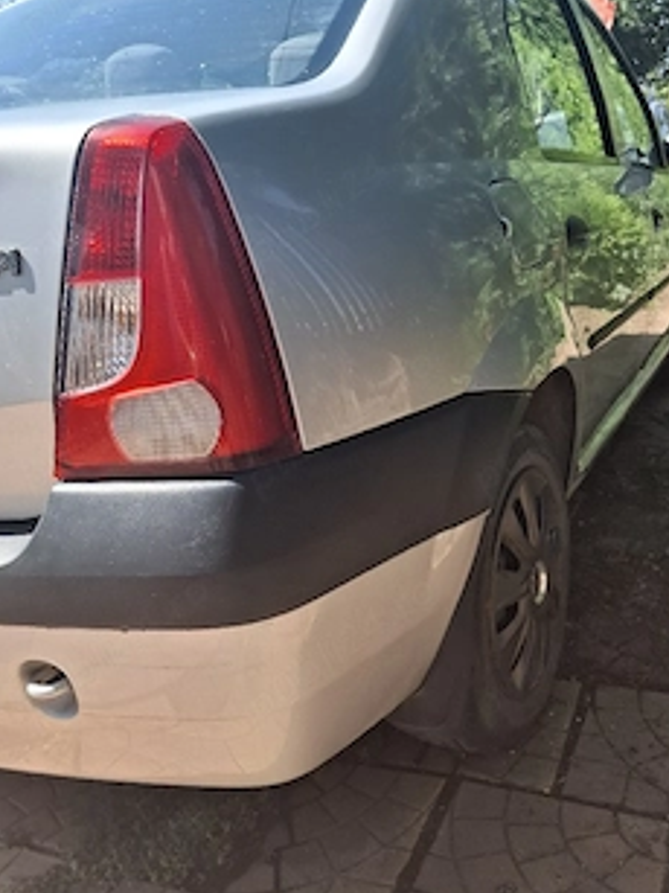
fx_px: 774
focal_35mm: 30
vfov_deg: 60.0
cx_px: 398
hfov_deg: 46.5
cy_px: 457
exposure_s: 1/417
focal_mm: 5.54
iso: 50
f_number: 1.8
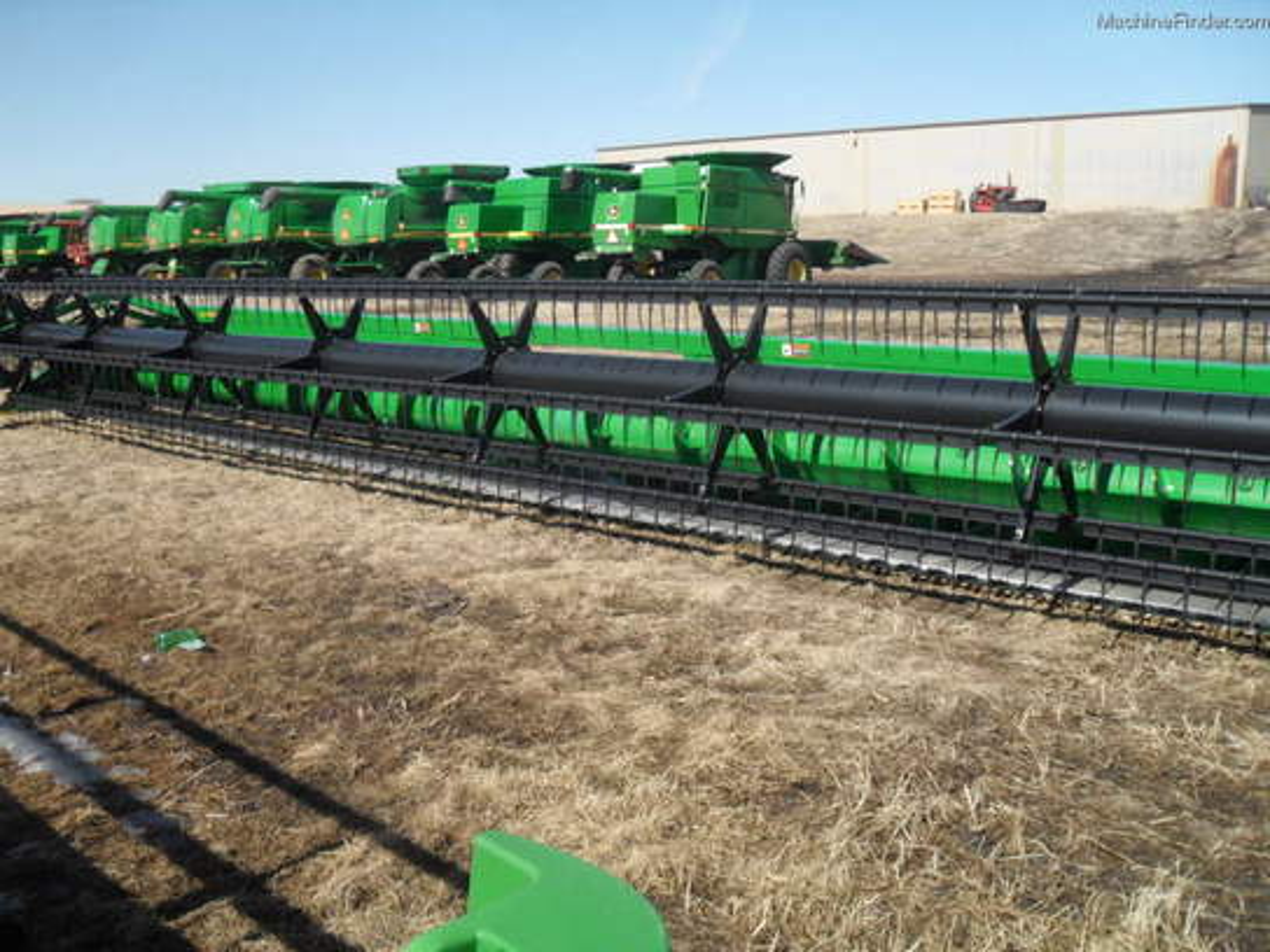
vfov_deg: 40.7
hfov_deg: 52.6
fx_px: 1284
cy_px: 476
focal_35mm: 35
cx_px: 635
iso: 100
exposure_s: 1/180
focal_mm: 6.2
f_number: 8.9
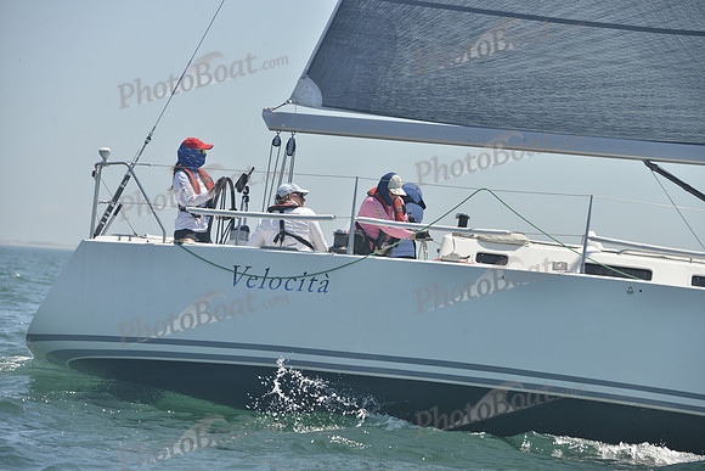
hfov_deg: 10.3
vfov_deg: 6.9
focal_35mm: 200
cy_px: 236
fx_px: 3917
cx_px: 352
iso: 280
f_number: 6.3
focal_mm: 200
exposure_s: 1/1000
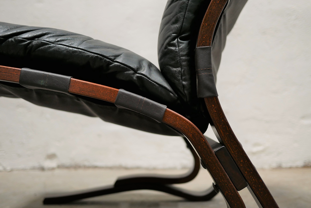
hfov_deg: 46.4
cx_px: 154
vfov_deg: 31.9
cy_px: 102
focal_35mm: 42
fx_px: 363
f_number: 1.7
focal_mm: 20
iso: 320
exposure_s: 1/60
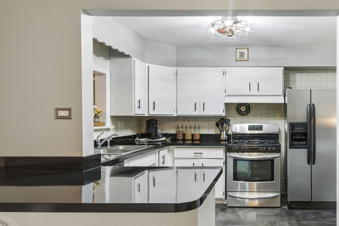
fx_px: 245
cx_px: 241
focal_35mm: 26
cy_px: 125
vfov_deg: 49.5
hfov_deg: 66.4
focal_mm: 10
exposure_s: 1/5
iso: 500
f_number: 8
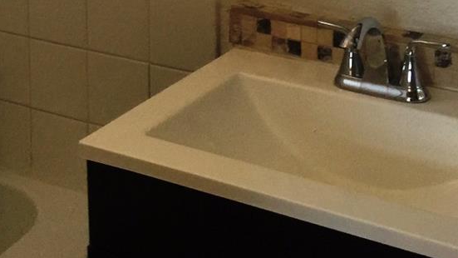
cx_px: 196
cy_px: -172
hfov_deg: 24.7
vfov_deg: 13.0
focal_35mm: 86
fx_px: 1044
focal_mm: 4.15
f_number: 2.2
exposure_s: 1/30
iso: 50
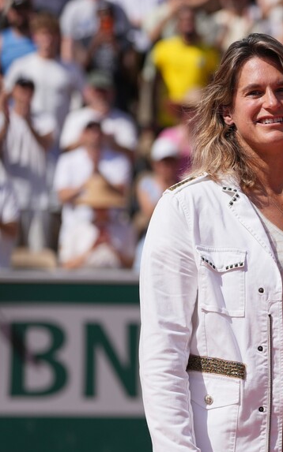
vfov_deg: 8.1
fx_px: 3197
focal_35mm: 259
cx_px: 477
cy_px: 261
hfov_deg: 5.0
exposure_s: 1/4000
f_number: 2.8
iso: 100
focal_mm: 104
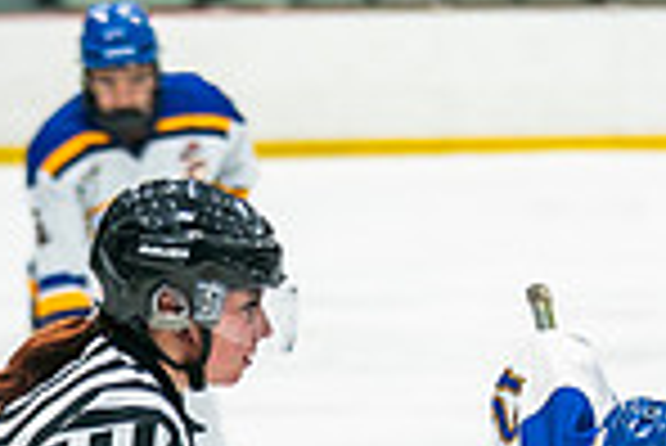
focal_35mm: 450
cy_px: 827
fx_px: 8333
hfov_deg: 4.6
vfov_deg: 3.0
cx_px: 702
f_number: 2.8
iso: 640
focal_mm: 115
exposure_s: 1/640
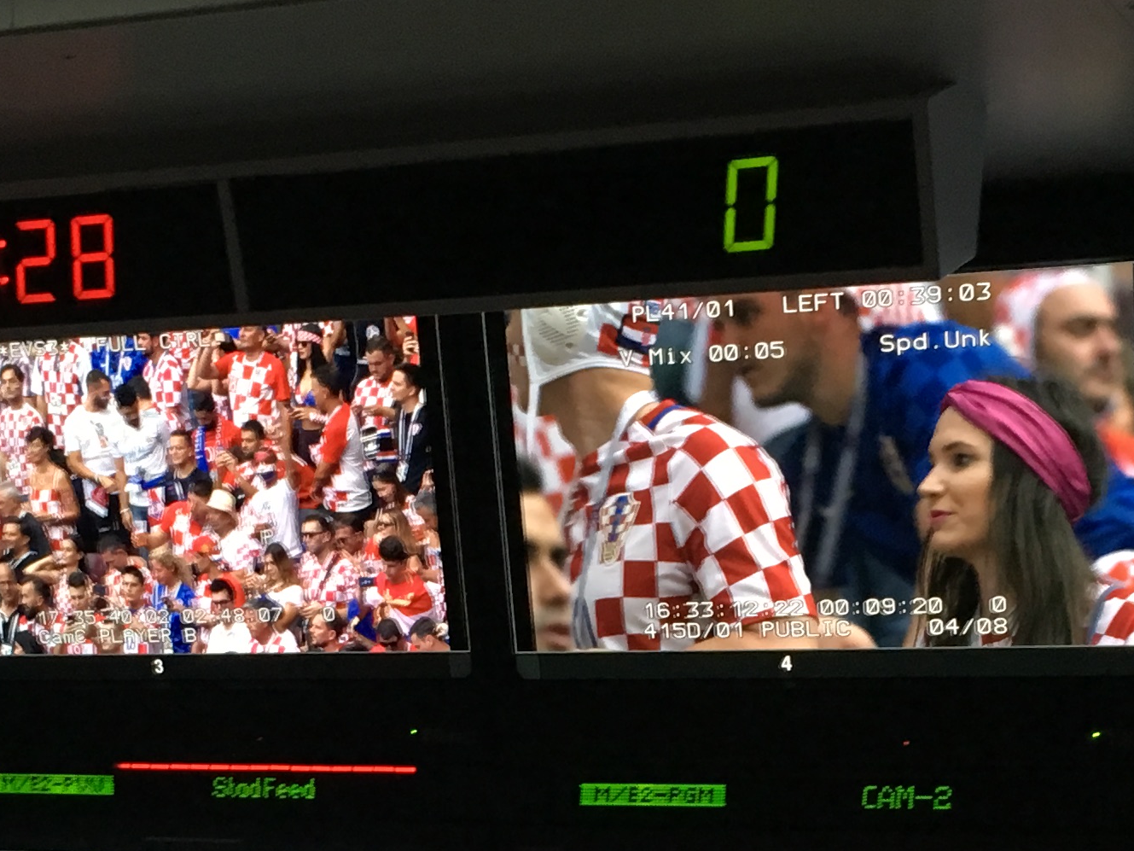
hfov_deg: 22.2
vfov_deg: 16.3
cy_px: 947
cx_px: 483
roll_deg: -0.9
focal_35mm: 88
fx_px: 2883
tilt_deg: -0.3
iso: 125
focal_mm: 4.15
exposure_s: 1/33
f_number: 2.2
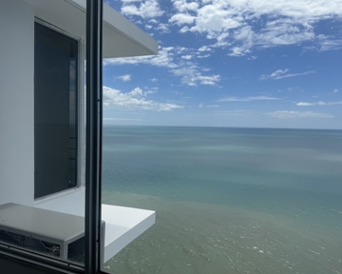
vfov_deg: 54.9
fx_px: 263
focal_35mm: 26
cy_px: 136
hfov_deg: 66.0
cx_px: 166
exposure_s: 1/4049
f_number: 1.78
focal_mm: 6.76
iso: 80
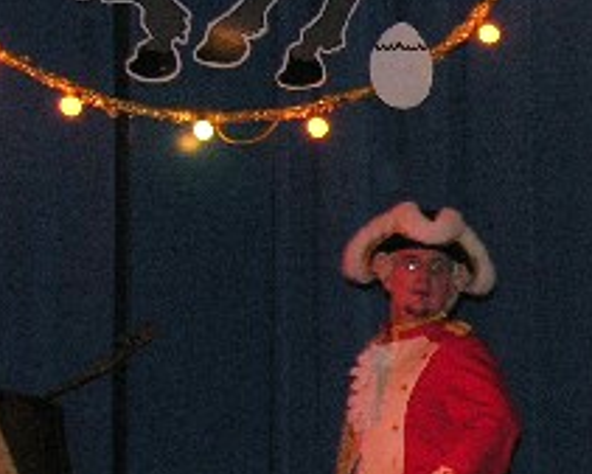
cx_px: 1094
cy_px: 508
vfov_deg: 8.3
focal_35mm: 185
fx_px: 3243
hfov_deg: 9.8
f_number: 4.4
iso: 200
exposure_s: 1/60.1
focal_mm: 12.7
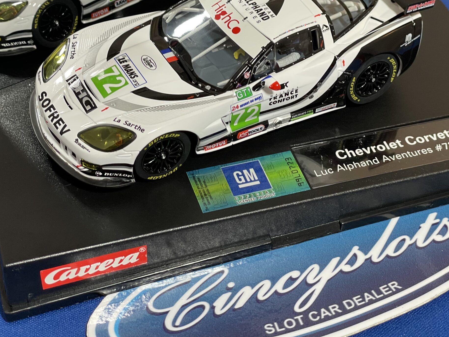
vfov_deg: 20.1
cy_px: 124
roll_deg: +1.3
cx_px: 256
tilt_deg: -42.0
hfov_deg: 26.7
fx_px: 947
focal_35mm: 73
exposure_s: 1/60
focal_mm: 6
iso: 125
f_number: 2
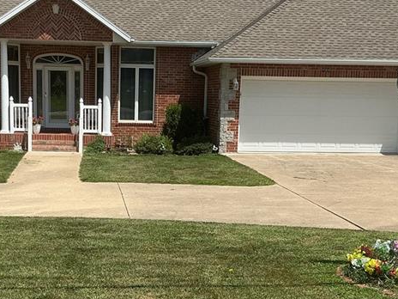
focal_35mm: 64
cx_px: 142
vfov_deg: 22.7
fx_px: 736
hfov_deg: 30.1
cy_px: 233
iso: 25
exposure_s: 1/1984
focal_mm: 3
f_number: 1.8
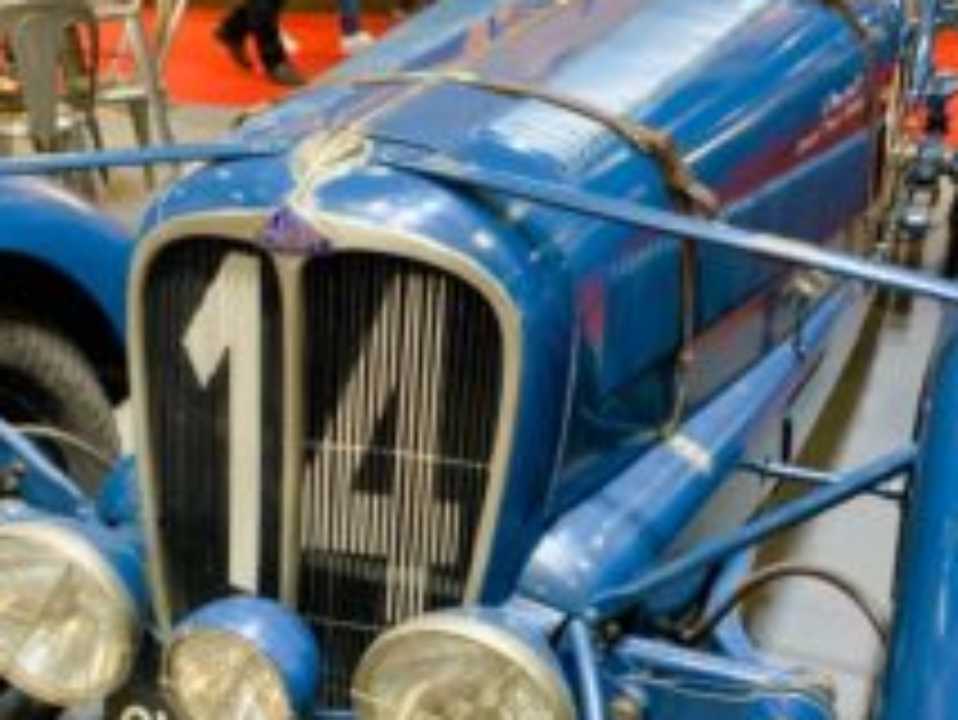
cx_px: 405
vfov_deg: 32.6
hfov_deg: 42.8
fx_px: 1218
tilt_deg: -26.2
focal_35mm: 44
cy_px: 486
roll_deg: +2.0
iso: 160
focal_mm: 4.25
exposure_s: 1/50
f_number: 1.8
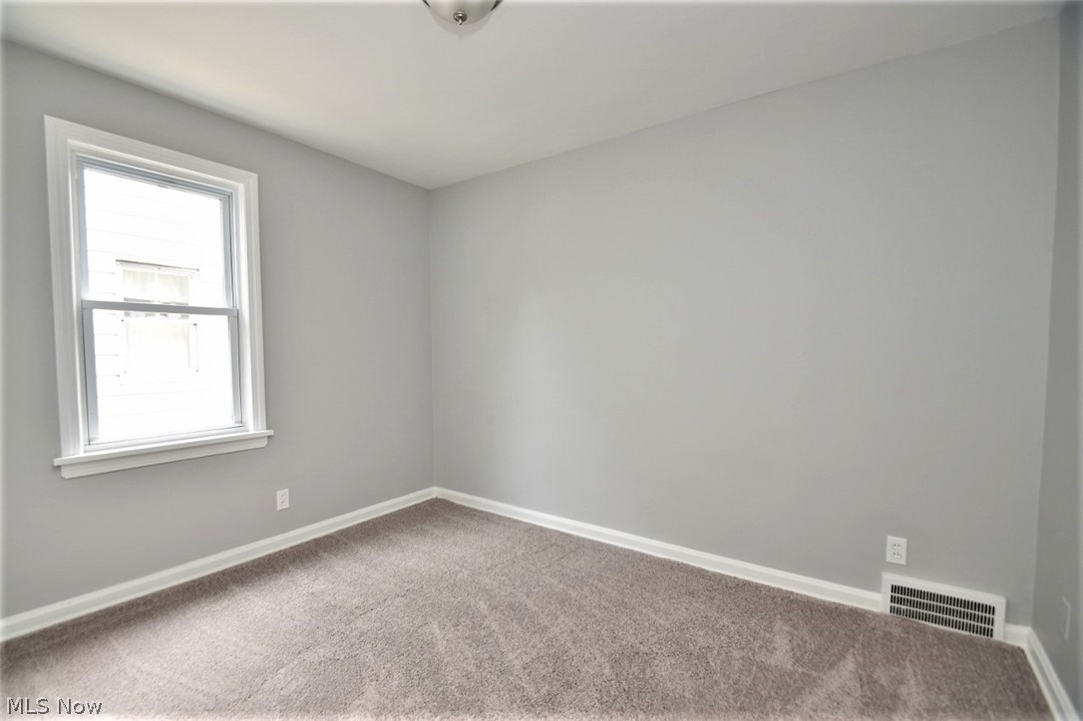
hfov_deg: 100.4
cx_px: 542
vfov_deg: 77.3
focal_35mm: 15
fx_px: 451
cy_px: 360
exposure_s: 1/50
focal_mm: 10
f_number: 7.1
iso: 200
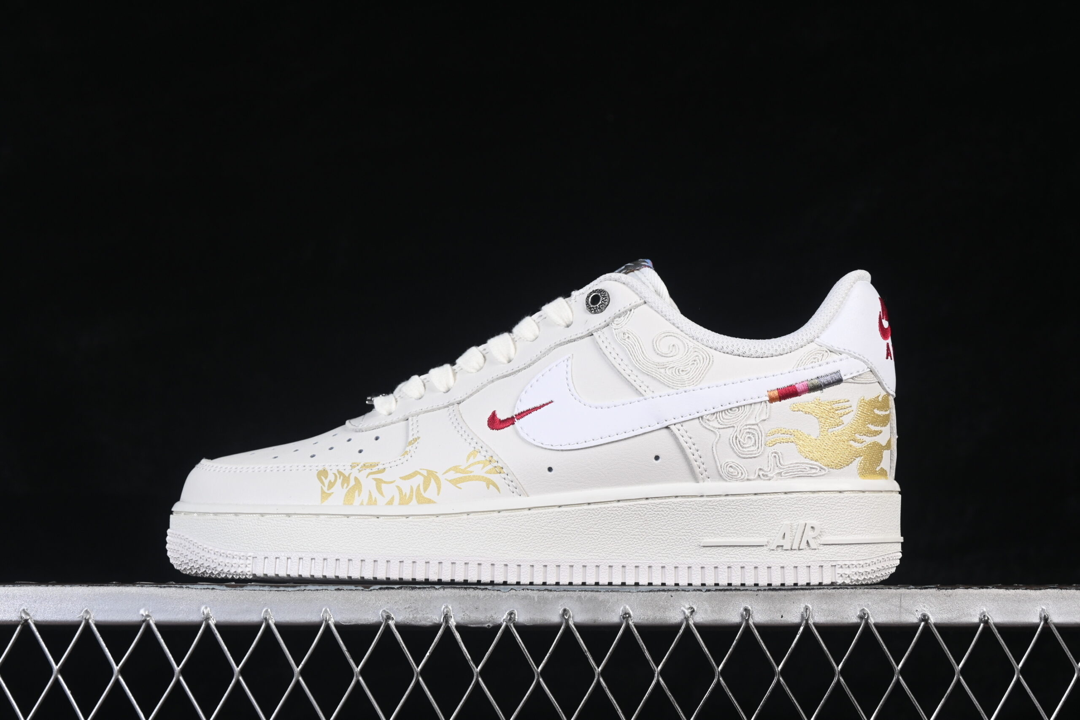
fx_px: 2250
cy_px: 360
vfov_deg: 18.2
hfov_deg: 27.0
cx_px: 540
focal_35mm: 75
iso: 160
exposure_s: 1/80
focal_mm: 50
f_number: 8
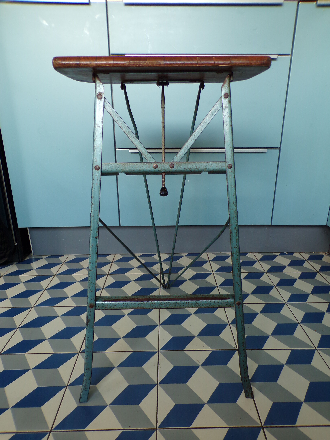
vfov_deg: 71.6
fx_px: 305
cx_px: 165
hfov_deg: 56.8
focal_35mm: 24
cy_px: 220
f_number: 3
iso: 141
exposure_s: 1/34
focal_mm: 4.3
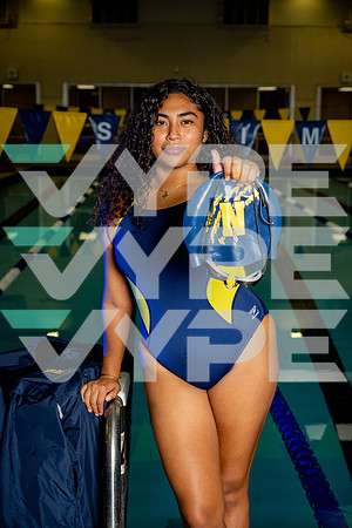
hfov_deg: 24.6
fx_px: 807
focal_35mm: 55
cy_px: 264
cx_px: 176
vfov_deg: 36.2
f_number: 5
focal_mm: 55
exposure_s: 1/250
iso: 80
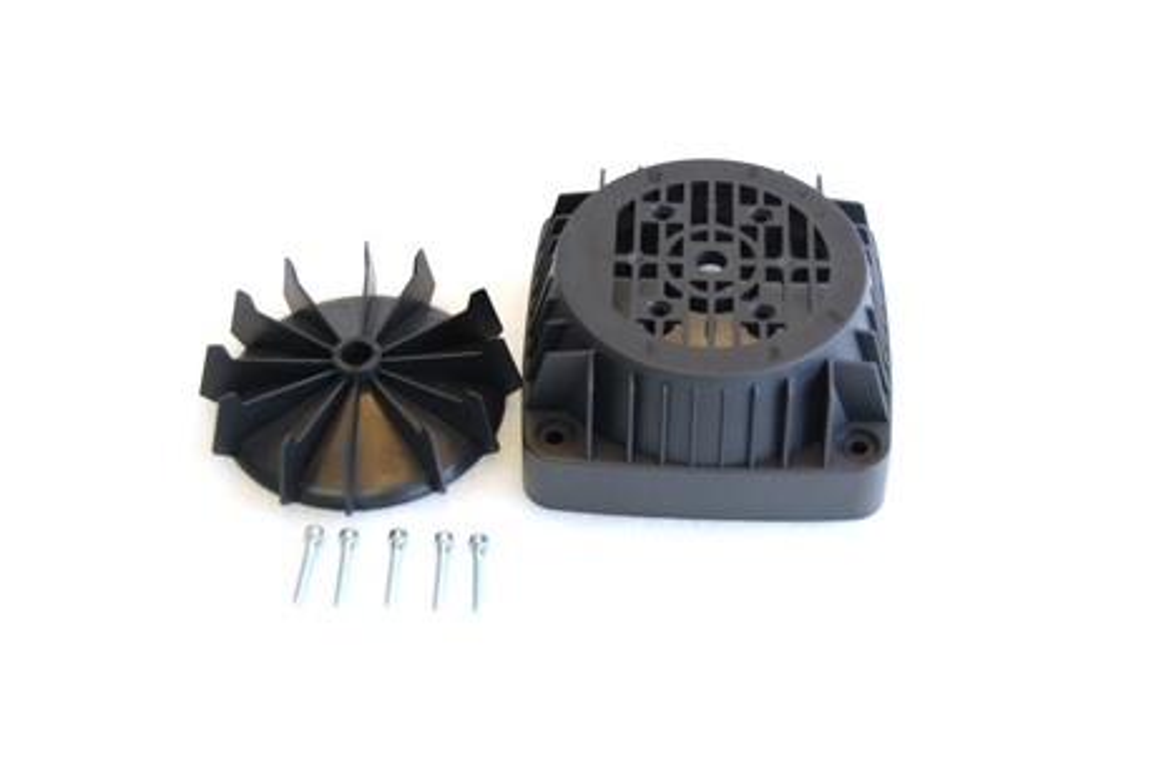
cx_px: 578
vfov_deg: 23.7
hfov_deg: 35.1
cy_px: 383
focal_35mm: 57
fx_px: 1827
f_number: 5
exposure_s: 1/60
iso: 640
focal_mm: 38
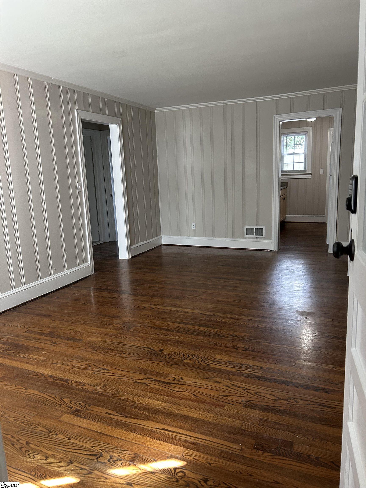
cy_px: 244
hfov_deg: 53.1
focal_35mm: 26
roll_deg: +4.4
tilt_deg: -9.2
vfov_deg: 67.3
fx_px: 367
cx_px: 183
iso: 200
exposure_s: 1/60
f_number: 1.5
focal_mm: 5.7
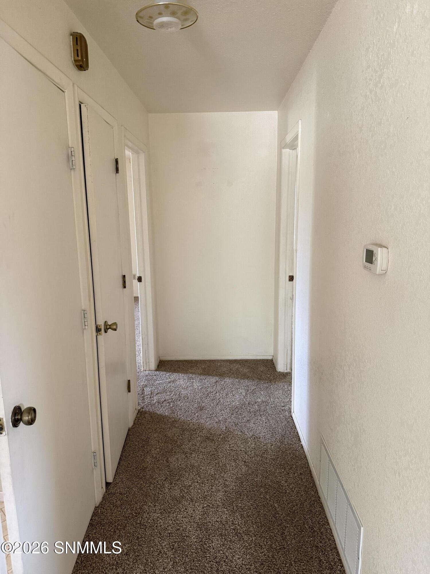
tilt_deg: -8.9
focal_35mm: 24
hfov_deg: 56.8
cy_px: 287
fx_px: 398
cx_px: 215
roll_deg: +1.1
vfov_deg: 71.6
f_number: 1.78
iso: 400
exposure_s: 1/60
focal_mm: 6.76
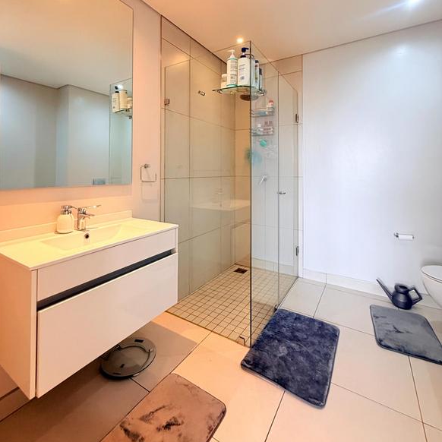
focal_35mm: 17
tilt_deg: +1.0
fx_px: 246
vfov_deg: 82.6
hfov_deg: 83.9
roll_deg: -0.1
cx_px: 215
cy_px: 169
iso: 200
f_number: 2.2
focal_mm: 2.22
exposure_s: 1/50
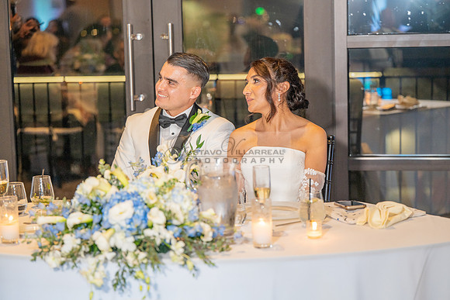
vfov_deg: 16.1
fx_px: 1063
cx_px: 225
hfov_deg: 23.9
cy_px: 150
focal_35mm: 85
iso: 1000
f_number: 2.8
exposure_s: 1/125
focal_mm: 85
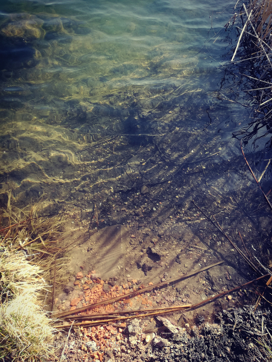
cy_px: 181
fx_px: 283
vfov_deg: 65.3
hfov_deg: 51.4
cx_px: 136
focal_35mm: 27
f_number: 2
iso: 50
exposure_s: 1/217
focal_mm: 3.79
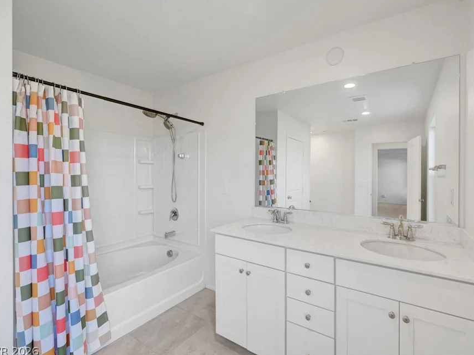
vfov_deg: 78.1
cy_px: 172
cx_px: 266
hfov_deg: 94.0
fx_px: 219
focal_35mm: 16
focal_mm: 14
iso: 800
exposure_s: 1/20
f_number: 8
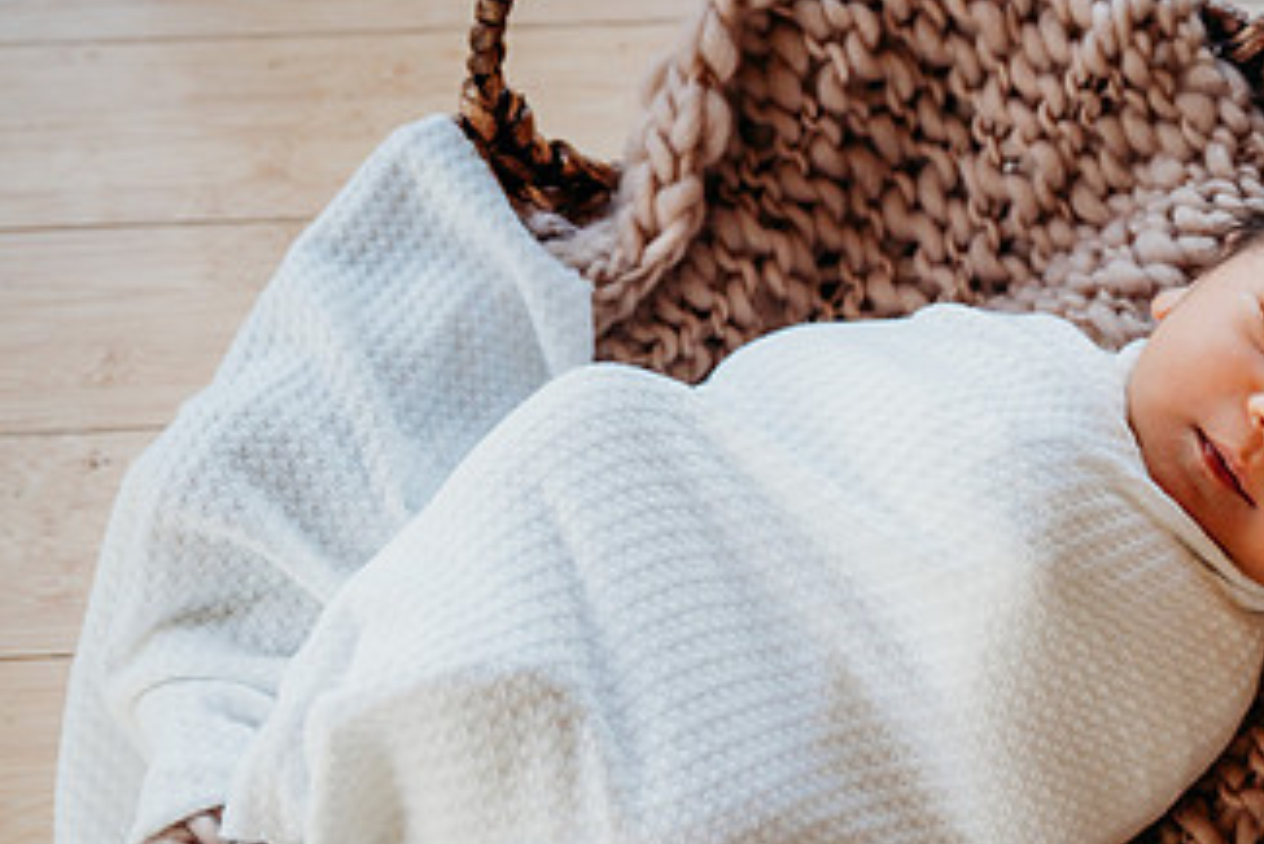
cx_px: 1054
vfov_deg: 16.6
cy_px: 544
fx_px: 2880
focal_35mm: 82
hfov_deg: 24.3
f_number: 3.5
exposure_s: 1/250
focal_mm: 40
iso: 500
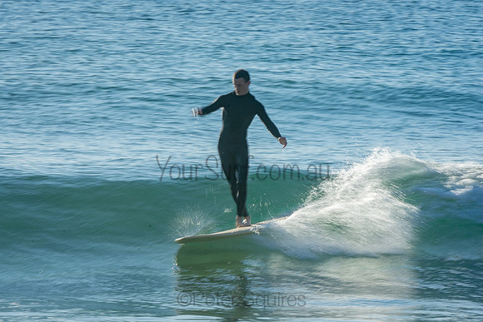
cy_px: 161
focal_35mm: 600
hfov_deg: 3.4
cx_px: 242
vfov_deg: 2.3
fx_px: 8052
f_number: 22
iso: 100
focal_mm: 400
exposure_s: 1/30
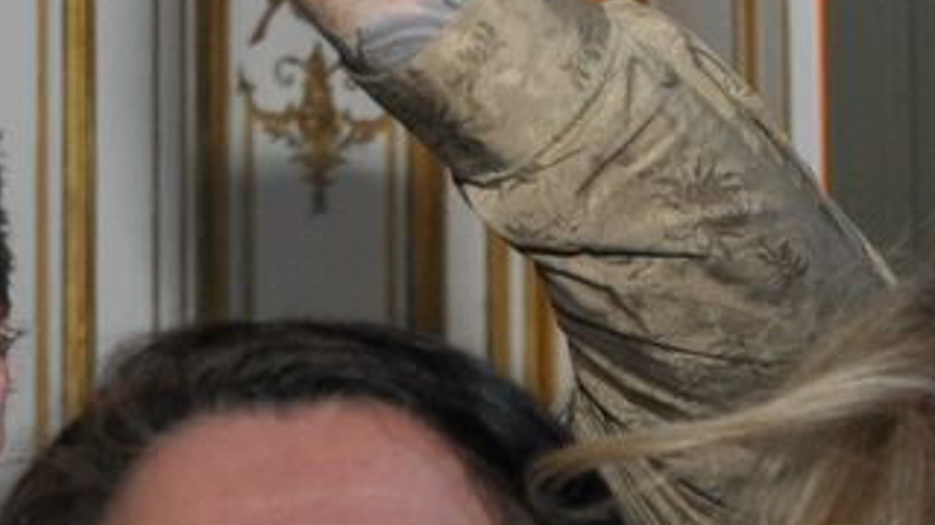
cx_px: 487
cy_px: 546
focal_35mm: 189
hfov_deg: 11.4
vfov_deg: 6.4
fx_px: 4683
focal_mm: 30
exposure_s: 1/60
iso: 800
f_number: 4.2
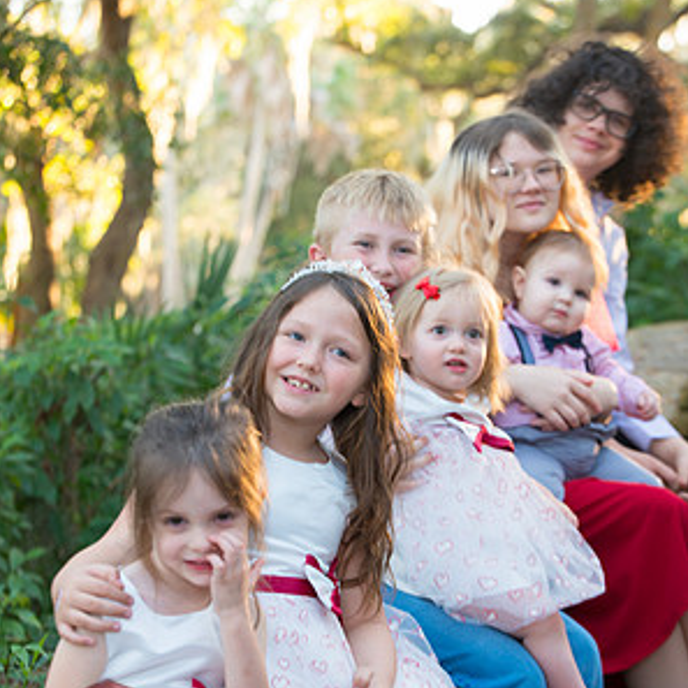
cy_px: 433
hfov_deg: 19.3
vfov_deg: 19.3
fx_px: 2024
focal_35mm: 90
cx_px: 345
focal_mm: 70
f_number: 4
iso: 200
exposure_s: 1/30
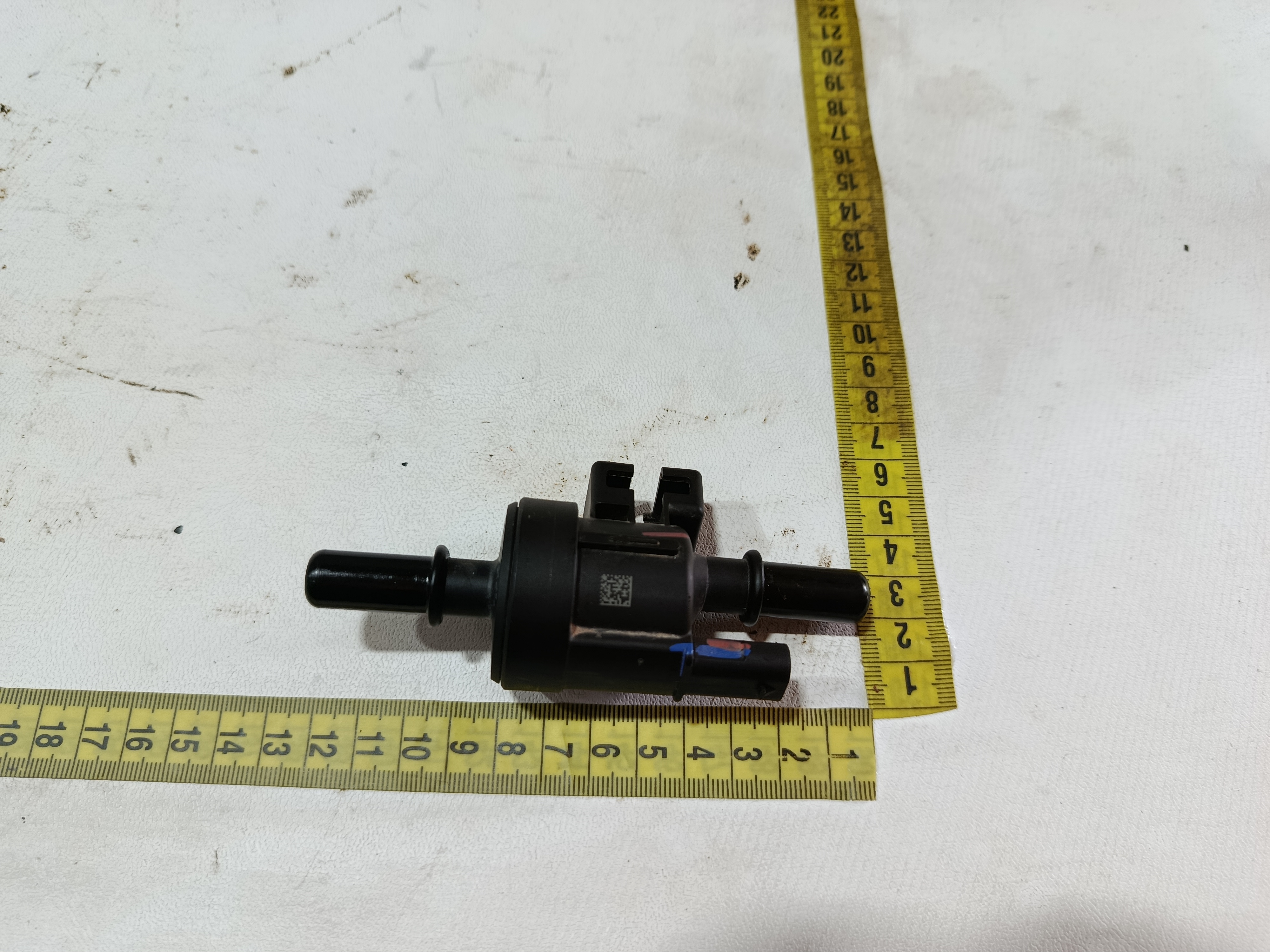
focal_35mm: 24
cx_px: 635
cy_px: 476
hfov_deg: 71.6
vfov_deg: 56.8
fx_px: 881
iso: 172
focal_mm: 5.24
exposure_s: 1/120
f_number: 1.7
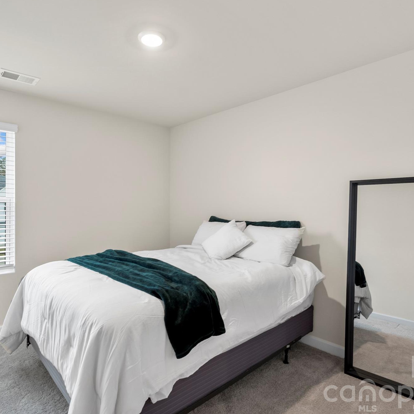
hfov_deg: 72.0
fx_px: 284
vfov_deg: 72.1
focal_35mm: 21
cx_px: 192
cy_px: 204
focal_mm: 16
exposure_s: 1/20
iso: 800
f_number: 4.5
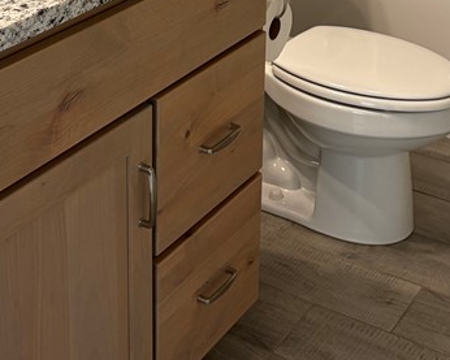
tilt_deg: -15.0
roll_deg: -1.3
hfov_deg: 25.4
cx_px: 251
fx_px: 999
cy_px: -95
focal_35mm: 75
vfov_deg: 19.1
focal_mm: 5.96
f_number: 1.6
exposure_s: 1/60
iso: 80
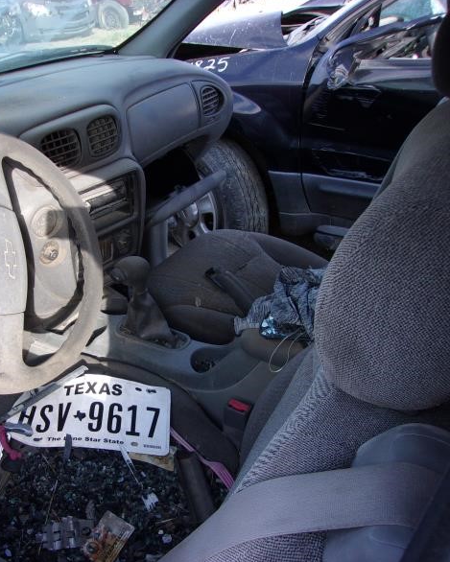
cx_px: 158
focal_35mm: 36
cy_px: 284
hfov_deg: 40.8
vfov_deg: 50.3
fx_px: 599
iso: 80
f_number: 3
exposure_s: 1/200
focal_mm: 4.9
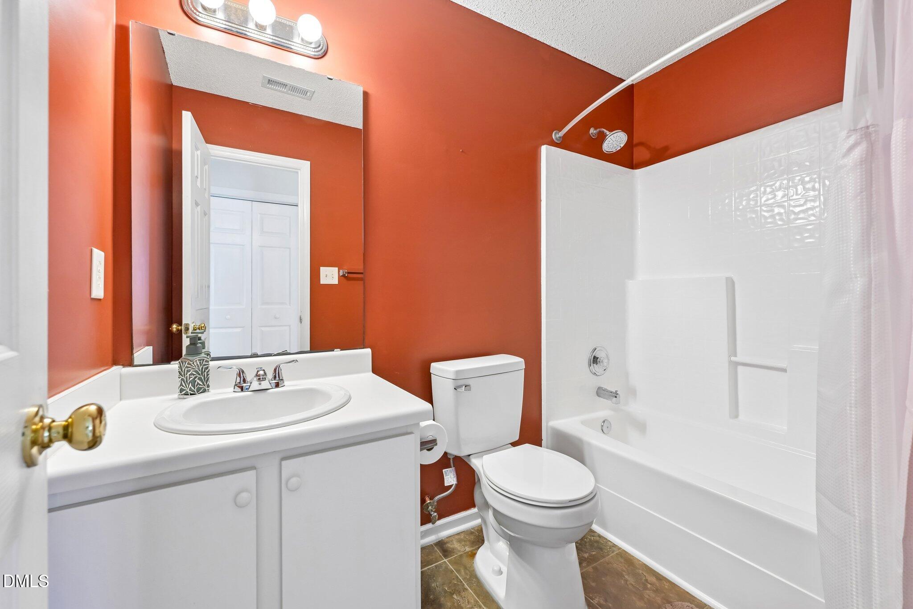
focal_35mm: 14
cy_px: 304
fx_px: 355
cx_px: 456
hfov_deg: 104.3
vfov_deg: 81.2
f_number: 8
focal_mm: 14
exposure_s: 1/8
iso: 400
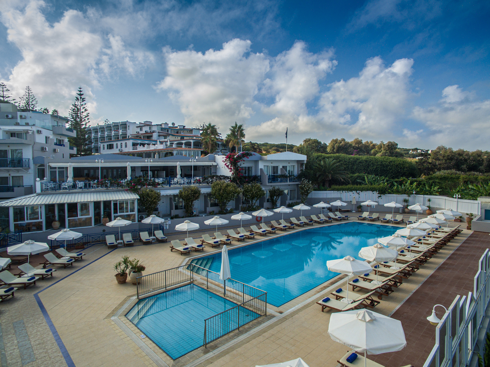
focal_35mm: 20
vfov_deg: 65.9
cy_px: 184
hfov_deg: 81.8
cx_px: 245
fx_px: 283
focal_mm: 3.61
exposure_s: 1/710
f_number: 2.8
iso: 100
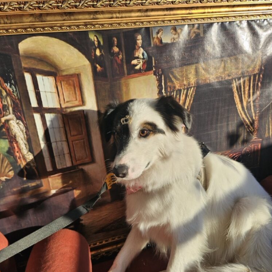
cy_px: 173
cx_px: 140
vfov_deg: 56.5
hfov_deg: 57.3
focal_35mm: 28
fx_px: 249
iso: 25
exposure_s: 1/374
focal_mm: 5.4
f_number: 1.8
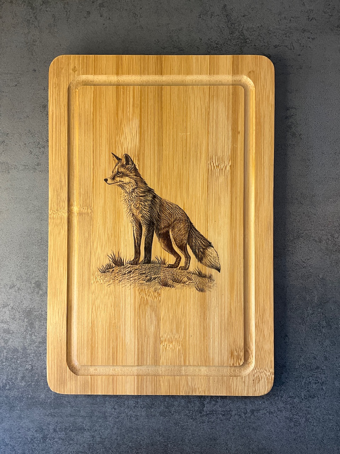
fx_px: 380
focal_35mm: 29
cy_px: 227
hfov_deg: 48.2
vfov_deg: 61.7
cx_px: 170
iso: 64
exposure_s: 1/73
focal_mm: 3
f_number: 1.8
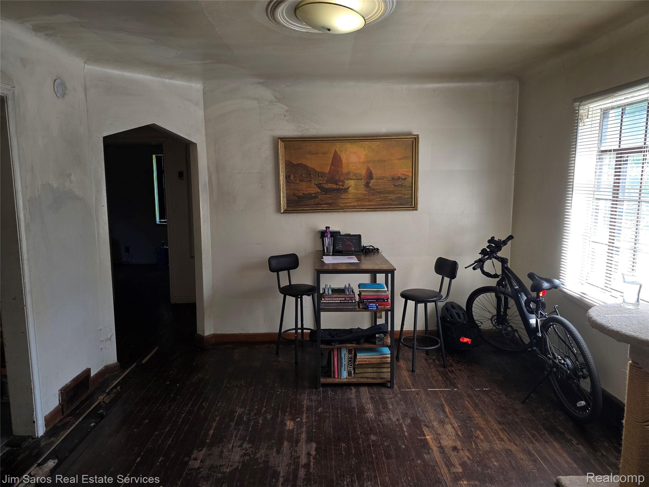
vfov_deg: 58.9
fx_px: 431
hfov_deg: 73.9
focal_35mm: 23
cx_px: 324
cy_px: 244
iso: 40
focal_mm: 6.3
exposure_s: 1/60
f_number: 1.7
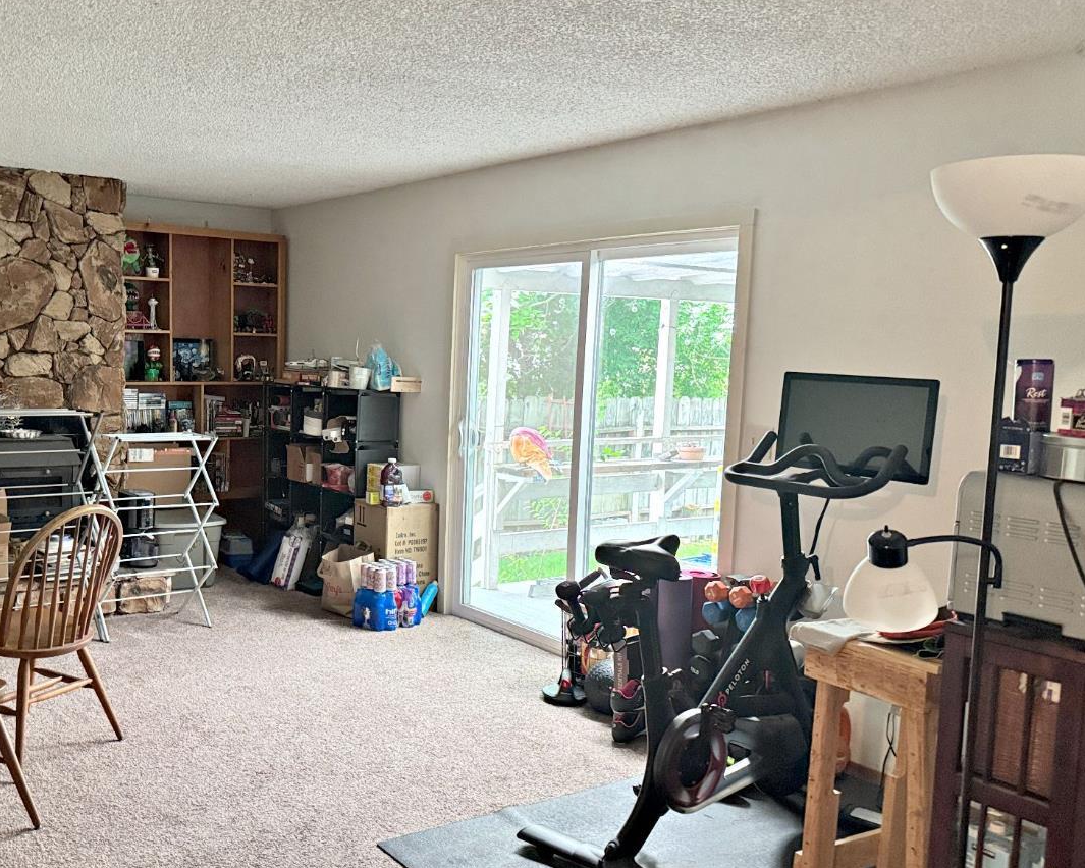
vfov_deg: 44.5
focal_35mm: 33
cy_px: 449
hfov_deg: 52.9
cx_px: 337
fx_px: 1060
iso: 800
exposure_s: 1/60
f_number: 1.78
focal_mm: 6.76
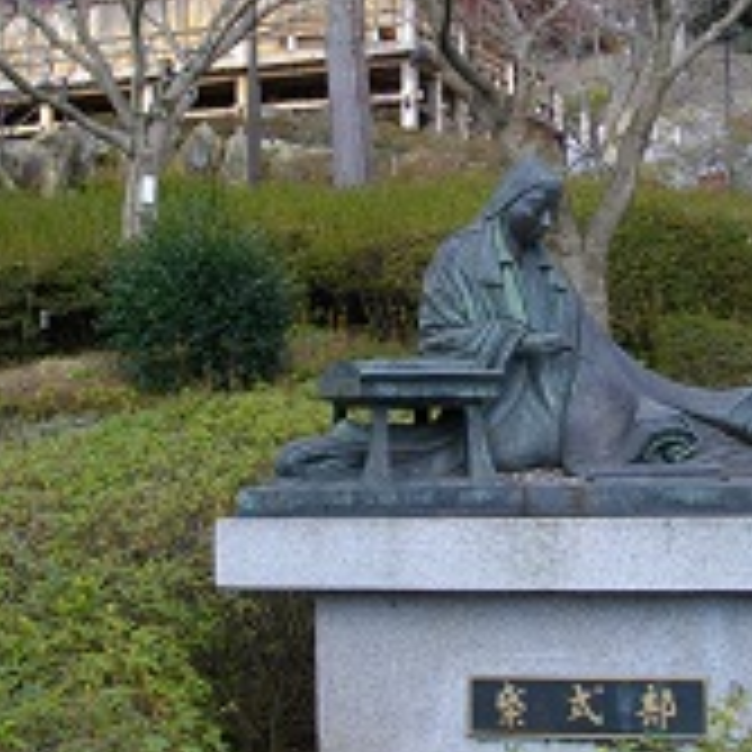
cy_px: 324
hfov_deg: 25.9
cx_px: 511
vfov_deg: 26.1
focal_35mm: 66
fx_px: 1622
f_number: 2.9
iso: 124
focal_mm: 5.7
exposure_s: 1/125
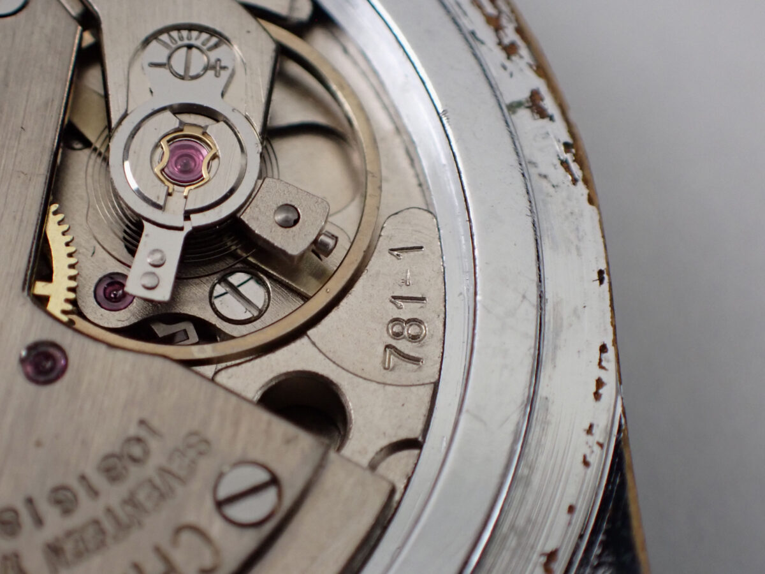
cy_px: 287
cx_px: 382
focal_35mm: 100
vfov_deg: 14.8
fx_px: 2210
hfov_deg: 19.6
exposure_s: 1/100
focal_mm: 18
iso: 800
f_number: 4.9
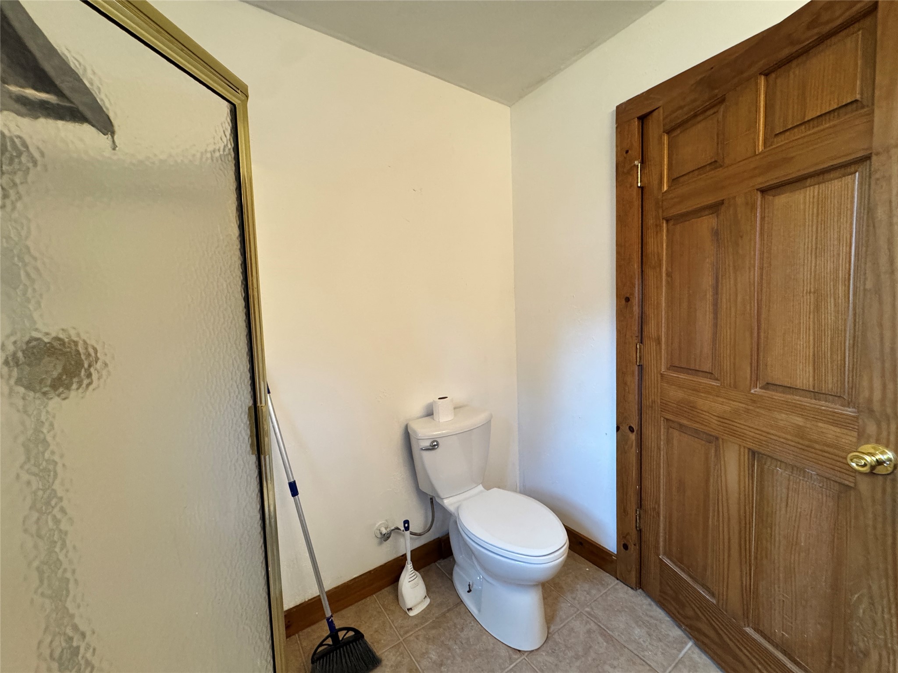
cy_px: 336
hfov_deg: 102.1
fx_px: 363
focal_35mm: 14
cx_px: 449
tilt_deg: -4.3
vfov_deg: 85.7
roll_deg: +1.8
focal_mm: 2.22
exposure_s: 1/120
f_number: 2.2
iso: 320
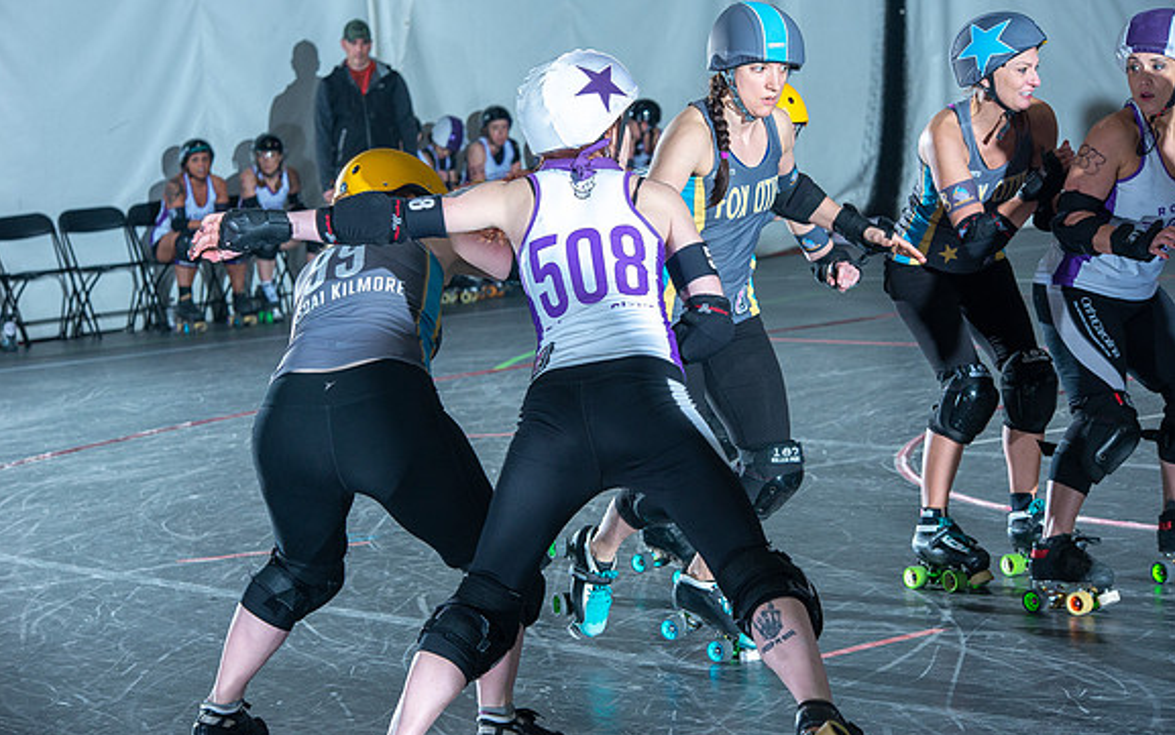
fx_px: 4004
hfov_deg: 16.7
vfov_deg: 10.5
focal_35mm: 125
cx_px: 586
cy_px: 359
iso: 800
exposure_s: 1/160
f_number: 8
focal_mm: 122
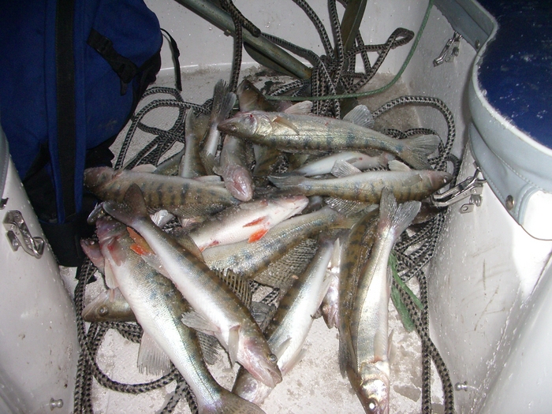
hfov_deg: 52.6
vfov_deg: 40.7
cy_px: 207
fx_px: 558
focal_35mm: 35
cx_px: 276
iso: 200
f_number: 2.6
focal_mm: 5.8
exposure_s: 1/60
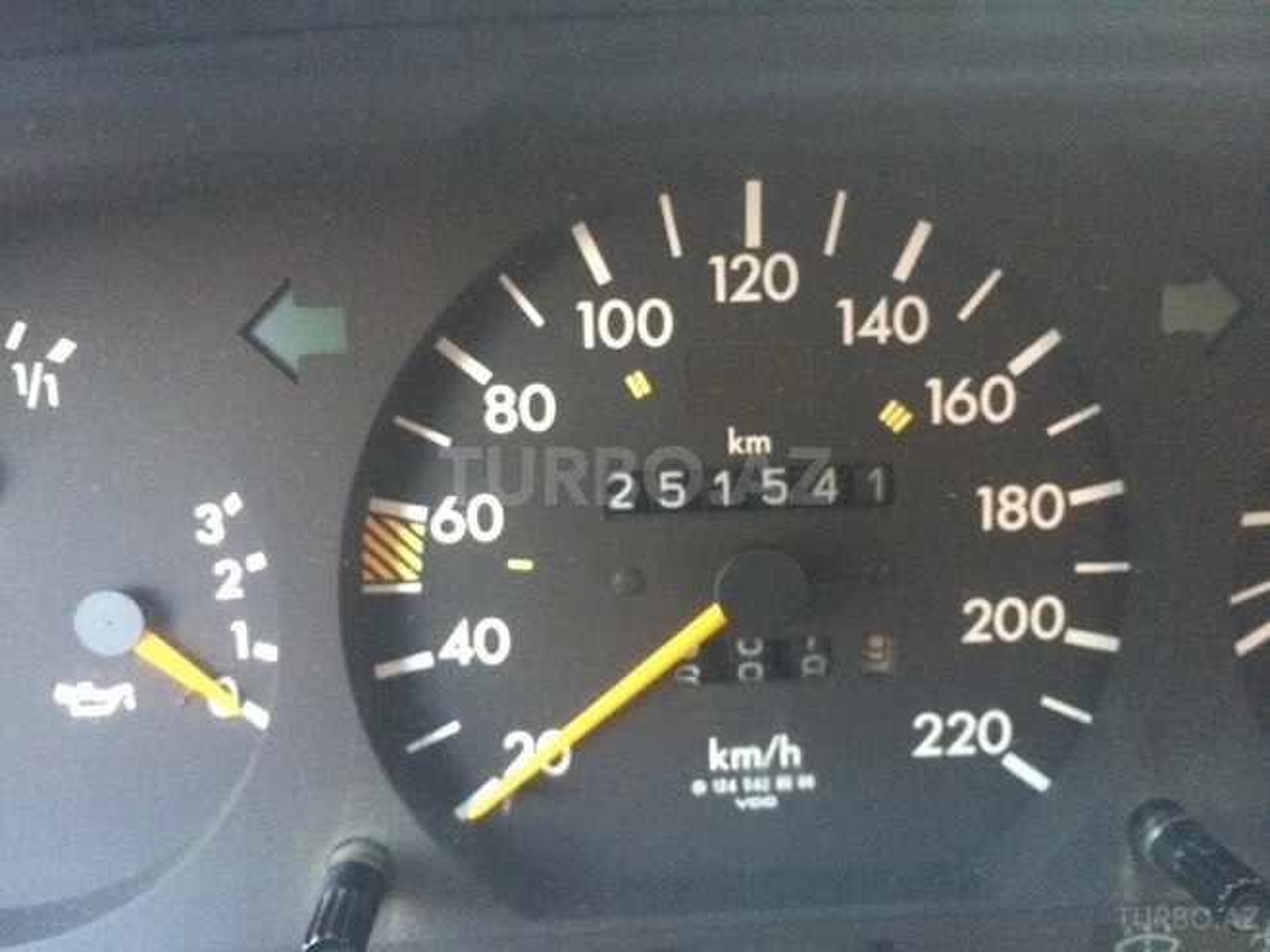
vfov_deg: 48.2
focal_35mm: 29
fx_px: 1064
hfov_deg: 61.7
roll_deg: +1.8
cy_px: 476
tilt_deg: -23.5
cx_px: 635
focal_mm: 4.15
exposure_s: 1/17
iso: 320
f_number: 2.2
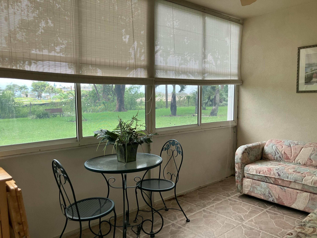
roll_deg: +0.2
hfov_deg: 63.4
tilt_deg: -5.3
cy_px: 119
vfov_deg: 49.7
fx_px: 256
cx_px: 158
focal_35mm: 28
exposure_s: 1/83
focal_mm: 3.99
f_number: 1.8
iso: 80
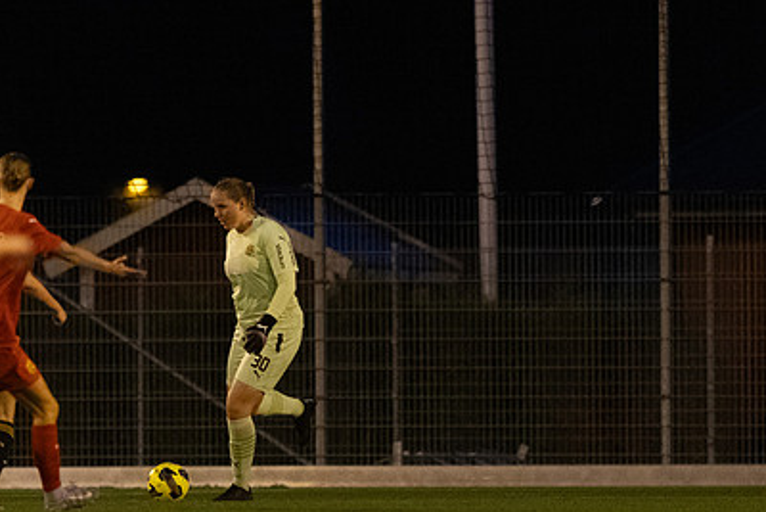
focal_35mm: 869
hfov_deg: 2.4
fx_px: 18496
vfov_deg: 1.6
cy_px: 369
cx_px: 249
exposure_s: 1/640
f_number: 3.2
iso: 8000
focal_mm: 300
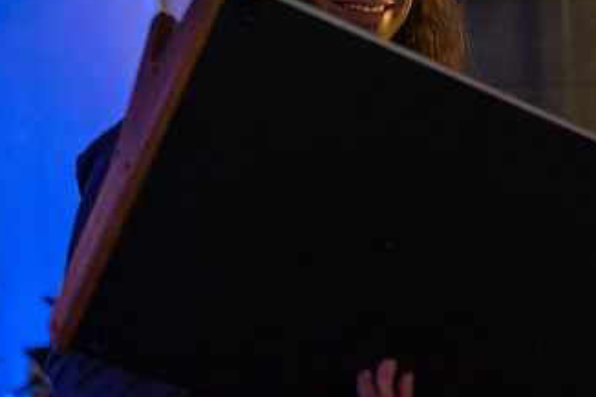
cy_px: 65
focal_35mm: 89
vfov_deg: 15.2
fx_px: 1473
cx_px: 316
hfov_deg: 22.9
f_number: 1.8
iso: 3200
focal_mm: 50
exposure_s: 1/320
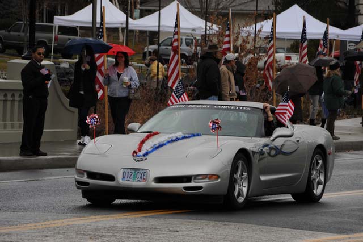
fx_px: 2419
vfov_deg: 5.7
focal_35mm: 240
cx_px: 182
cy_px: 121
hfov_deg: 8.6
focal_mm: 240
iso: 1000
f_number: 11
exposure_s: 1/500
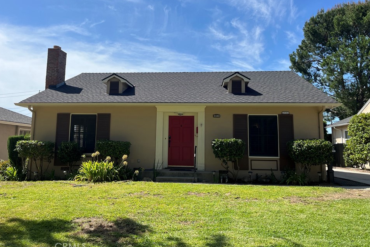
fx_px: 298
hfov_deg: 63.6
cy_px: 103
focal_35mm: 29
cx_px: 181
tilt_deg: +7.8
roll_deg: -0.5
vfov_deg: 44.8
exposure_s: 1/3413
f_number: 1.6
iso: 50
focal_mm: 5.1
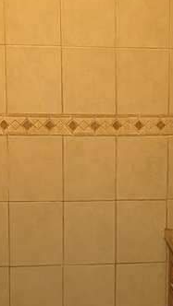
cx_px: 172
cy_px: 176
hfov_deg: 13.1
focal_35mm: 91
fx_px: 741
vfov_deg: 23.4
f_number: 1.6
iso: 320
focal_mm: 5.96
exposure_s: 1/60
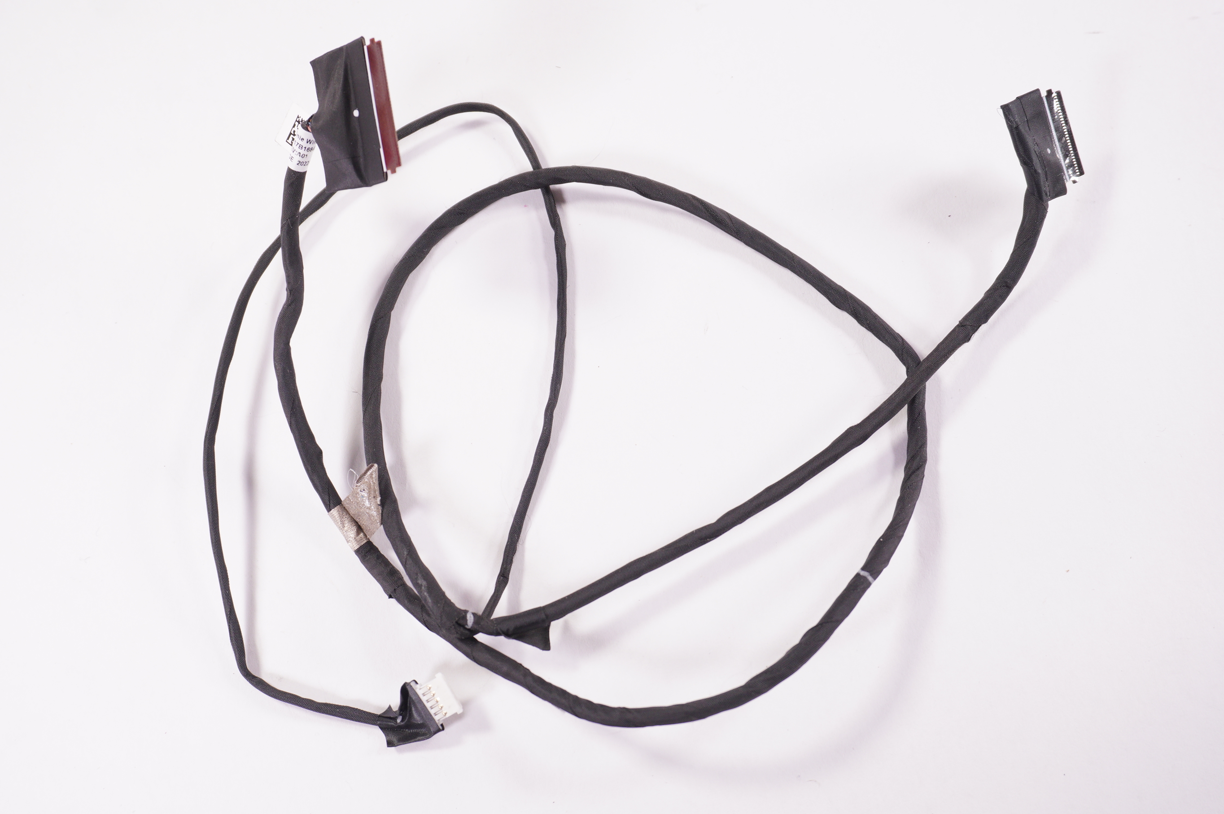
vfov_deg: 31.1
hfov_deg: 45.4
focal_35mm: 43
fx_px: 1461
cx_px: 582
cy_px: 432
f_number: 5.6
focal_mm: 26
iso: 320
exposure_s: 1/125
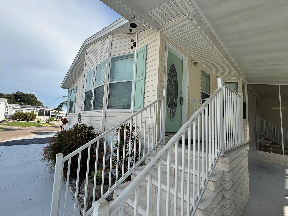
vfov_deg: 85.7
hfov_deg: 102.1
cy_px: 108
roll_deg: -0.9
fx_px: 116
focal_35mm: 14
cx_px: 144
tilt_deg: +6.9
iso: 50
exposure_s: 1/2092
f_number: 2.2
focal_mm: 2.22
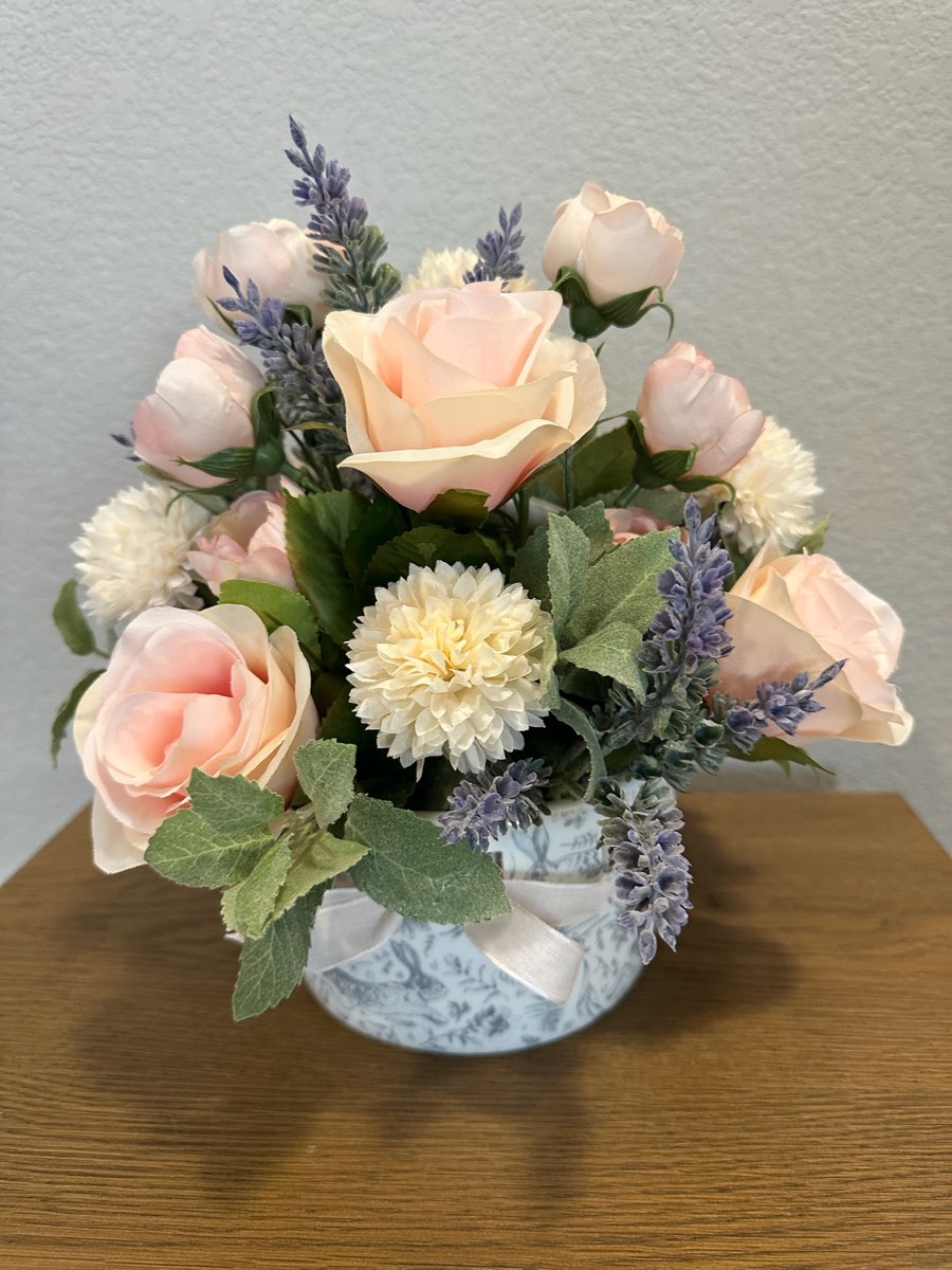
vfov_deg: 71.6
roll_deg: +2.5
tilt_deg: -15.5
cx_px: 476
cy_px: 635
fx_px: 880
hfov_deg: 56.8
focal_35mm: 24
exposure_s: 1/60
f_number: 1.78
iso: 250
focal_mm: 6.86
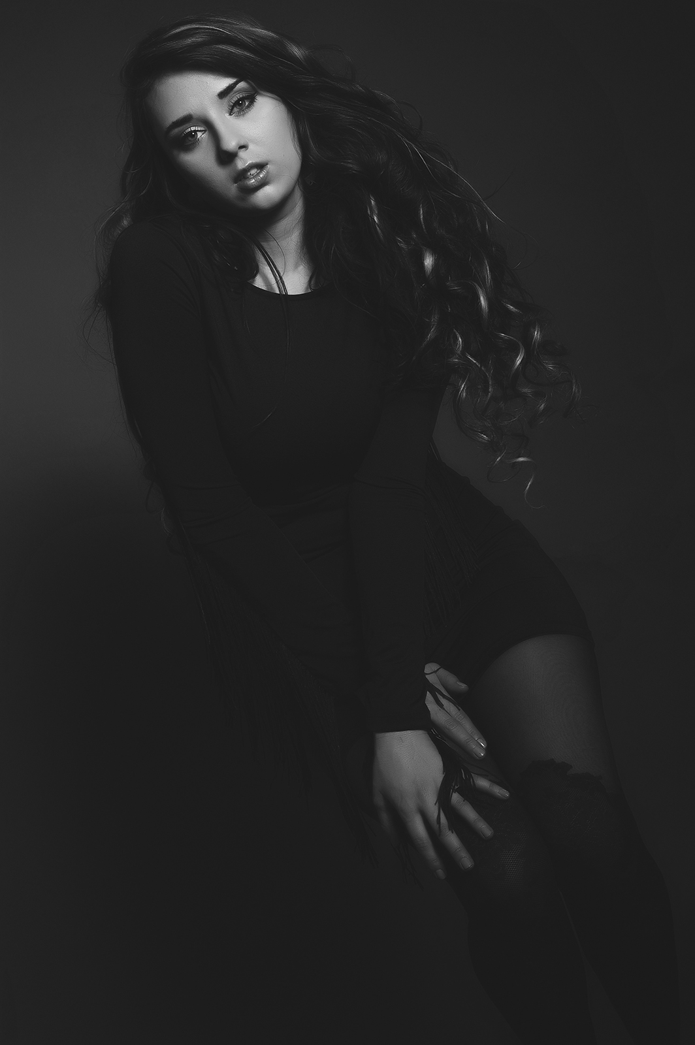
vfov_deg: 27.0
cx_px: 348
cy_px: 522
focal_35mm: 75
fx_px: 2175
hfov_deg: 18.2
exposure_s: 1/500
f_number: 8
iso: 200
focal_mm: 50
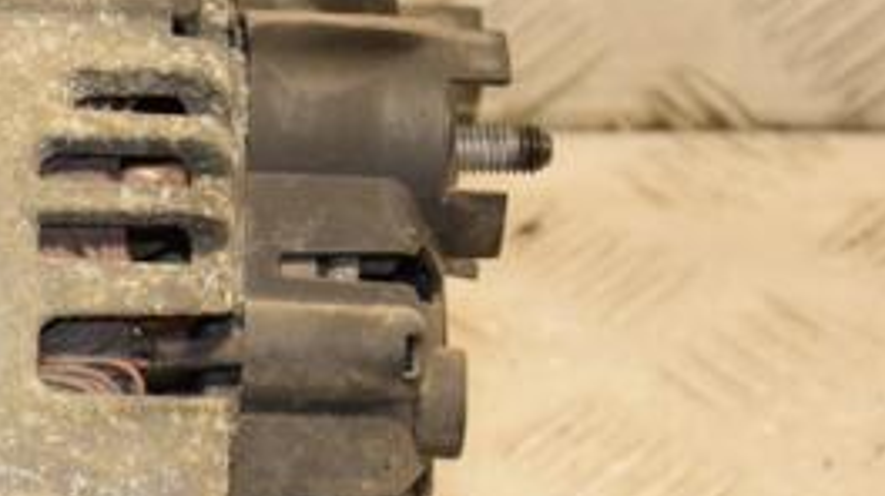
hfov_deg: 9.1
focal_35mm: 236
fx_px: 5534
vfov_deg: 5.1
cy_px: 385
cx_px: -80
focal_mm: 66
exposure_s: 1/160
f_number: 5.3
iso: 800
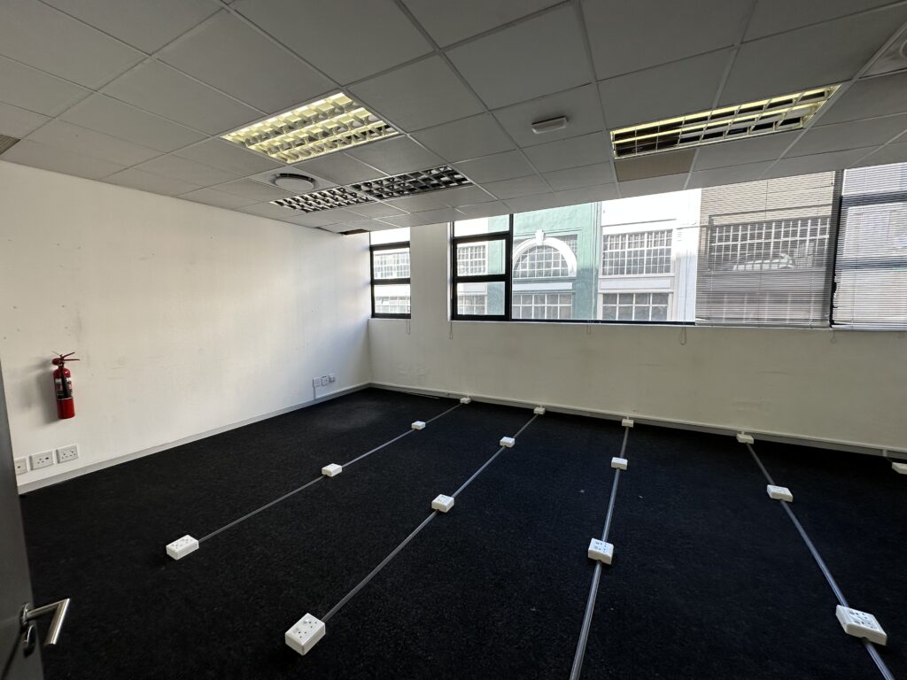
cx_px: 454
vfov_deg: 85.7
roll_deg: +1.0
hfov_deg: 102.1
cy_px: 340
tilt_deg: -6.3
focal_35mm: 14
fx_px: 367
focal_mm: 2.22
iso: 40
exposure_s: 1/169
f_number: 2.2
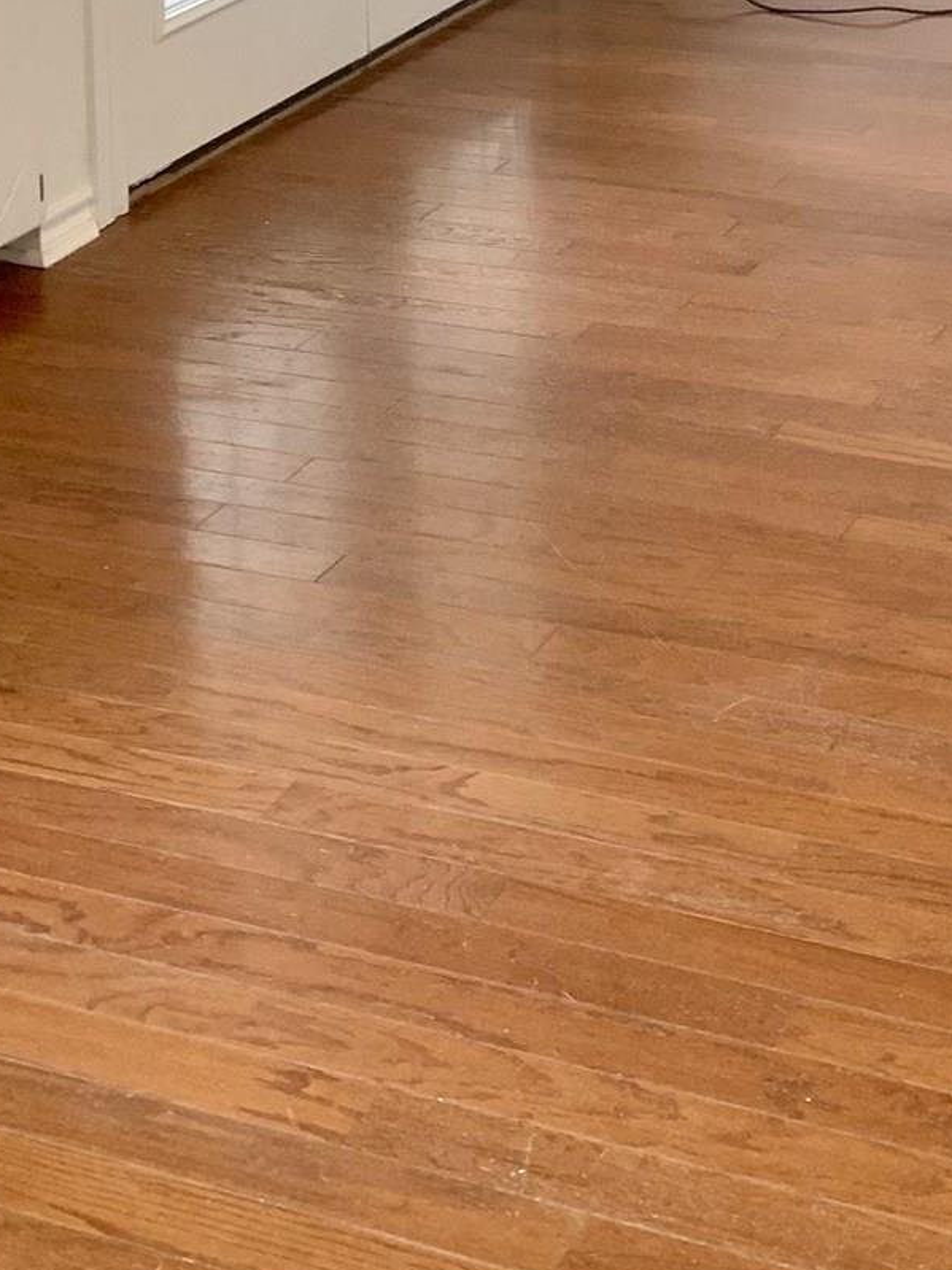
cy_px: -461
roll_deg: +0.5
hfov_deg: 19.5
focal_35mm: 75
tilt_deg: -5.3
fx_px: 2751
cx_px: 666
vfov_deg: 22.7
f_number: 1.8
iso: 64
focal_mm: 4.25
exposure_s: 1/121
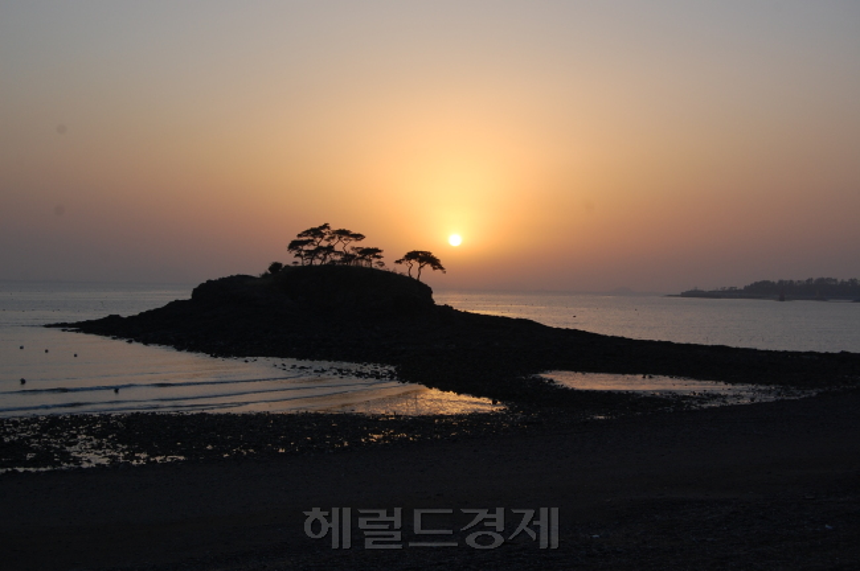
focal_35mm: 52
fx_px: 1253
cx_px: 430
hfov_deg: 37.9
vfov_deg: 25.7
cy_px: 286
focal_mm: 35
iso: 200
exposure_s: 1/250
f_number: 8
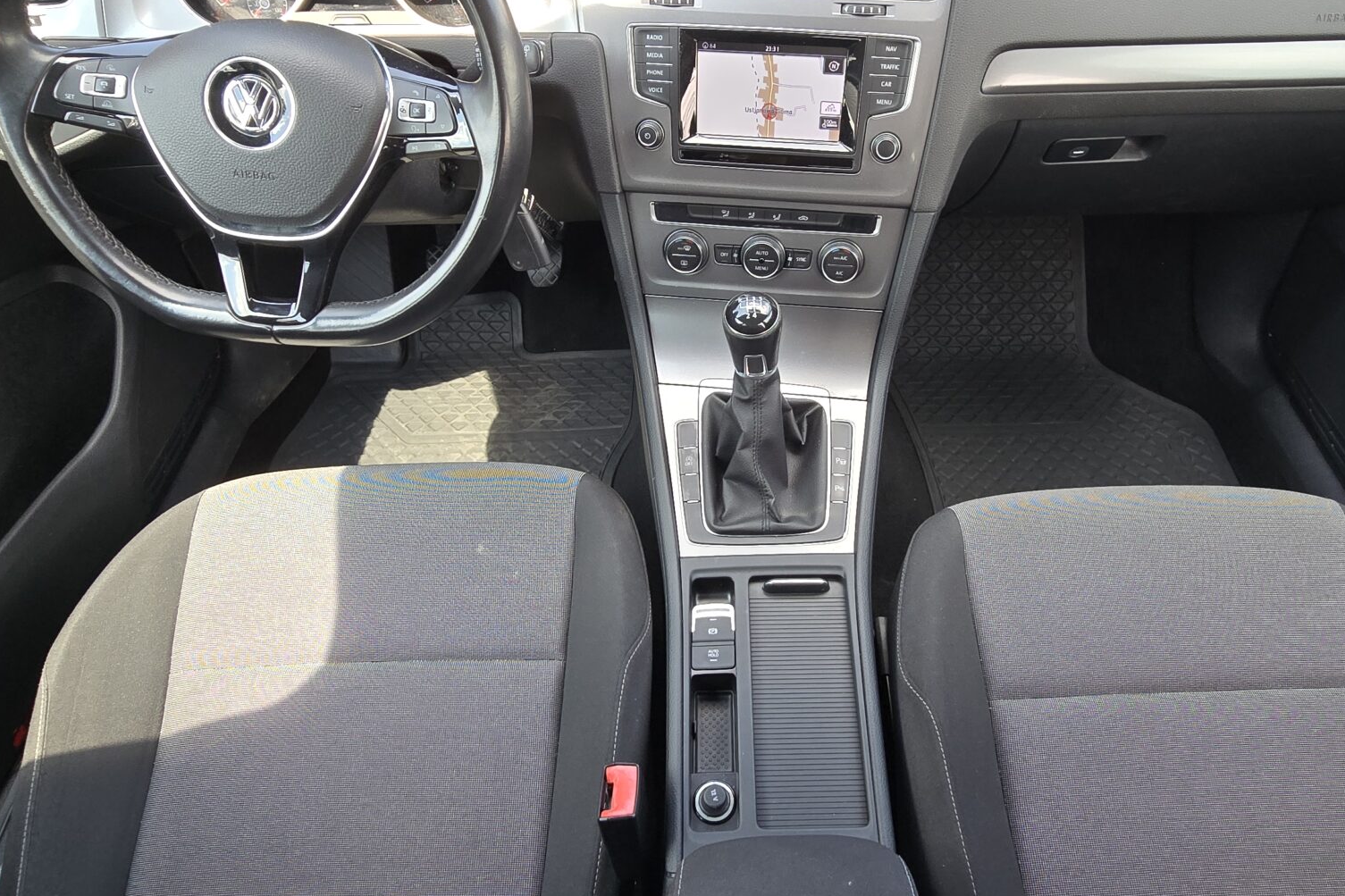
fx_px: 859
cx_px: 750
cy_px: 420
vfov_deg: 55.1
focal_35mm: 23
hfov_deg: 75.8
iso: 50
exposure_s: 1/109
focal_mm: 2.2
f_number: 2.2
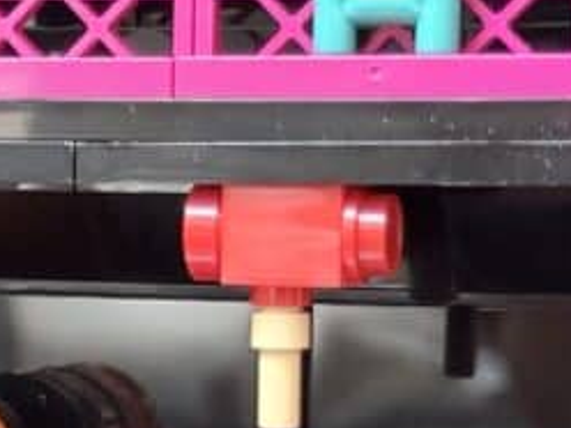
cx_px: -120
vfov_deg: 7.4
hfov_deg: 9.8
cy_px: 490
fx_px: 3266
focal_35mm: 198
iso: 500
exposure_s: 1/33
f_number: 1.78
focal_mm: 6.76
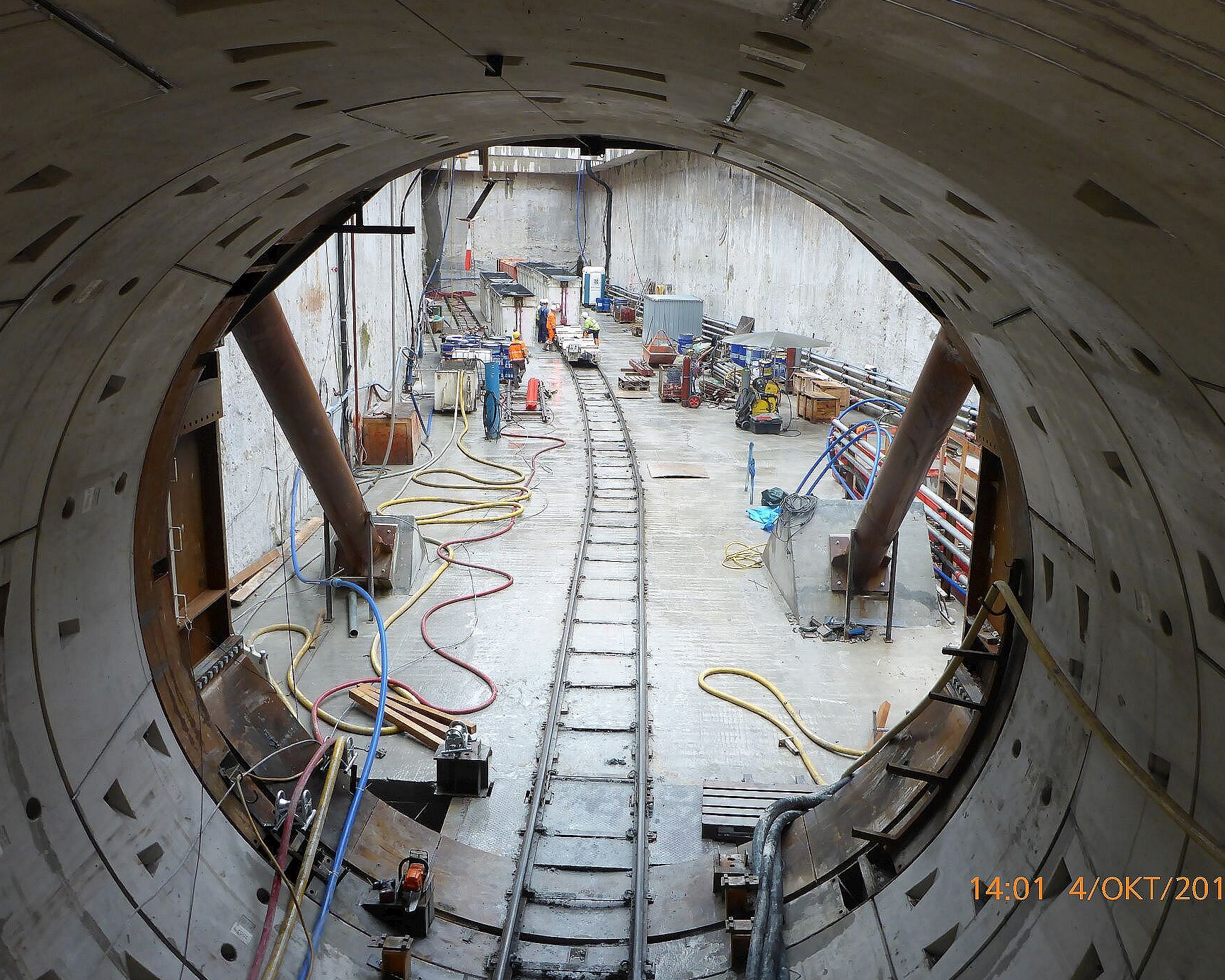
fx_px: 1088
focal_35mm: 30
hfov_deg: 58.7
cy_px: 484
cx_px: 657
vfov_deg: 48.5
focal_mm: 4.9
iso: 200
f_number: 3.3
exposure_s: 1/60
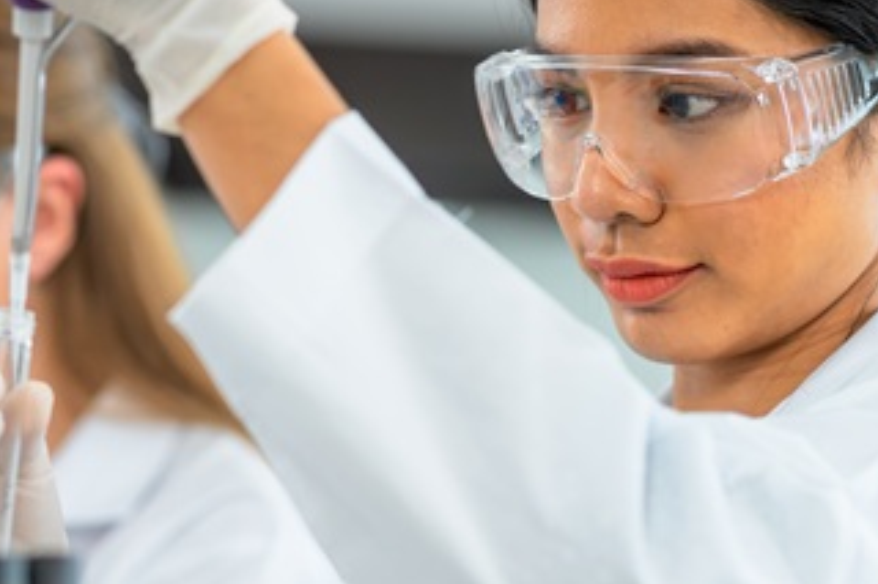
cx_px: 299
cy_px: 236
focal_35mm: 239
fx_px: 5826
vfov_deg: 5.7
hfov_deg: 8.6
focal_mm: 85
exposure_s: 1/125
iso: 100
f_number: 2.2
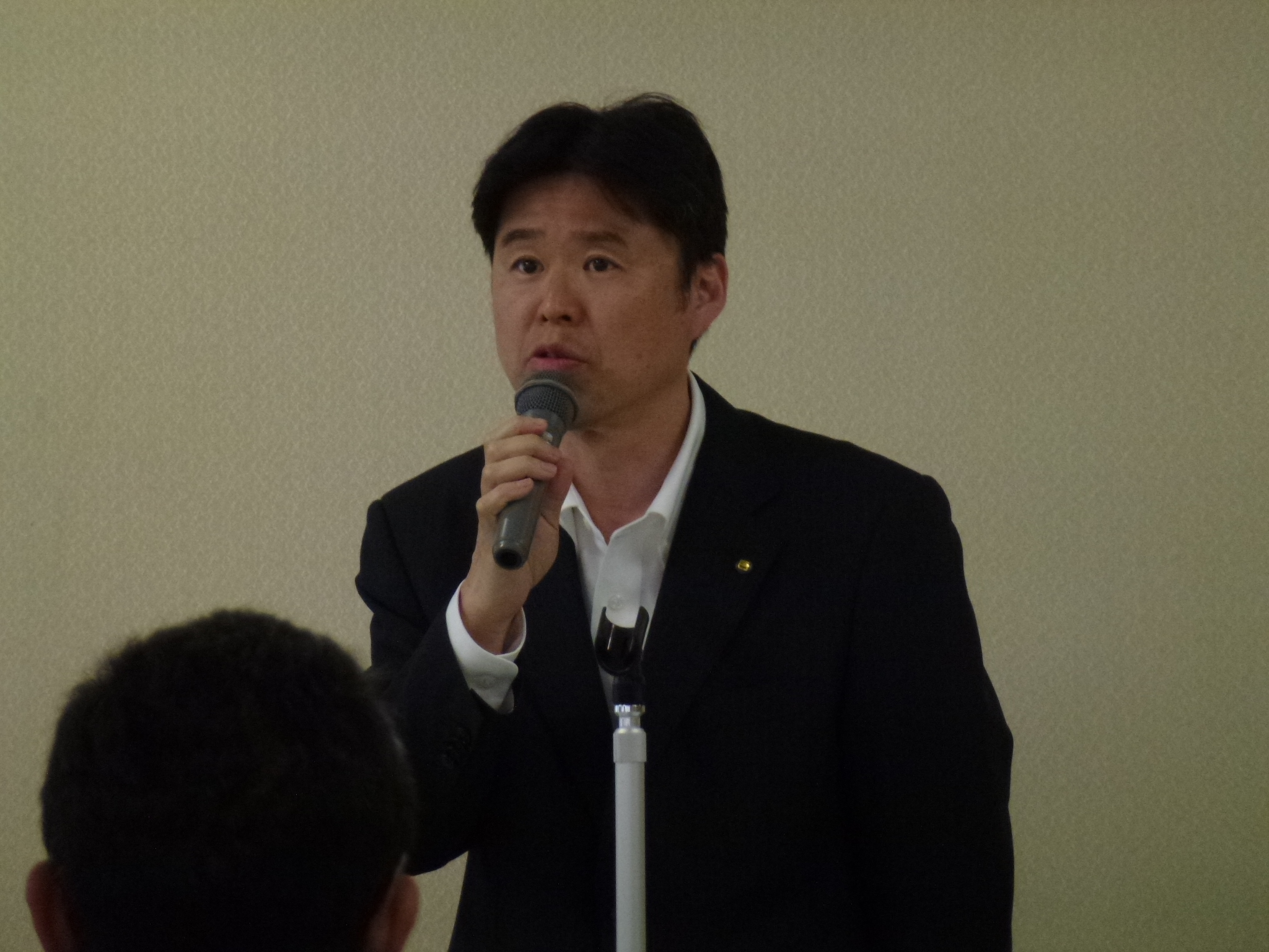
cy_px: 476
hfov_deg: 5.6
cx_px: 634
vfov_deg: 4.2
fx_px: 13014
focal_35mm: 355
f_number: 5.9
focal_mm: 63.6
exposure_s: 1/60
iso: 400
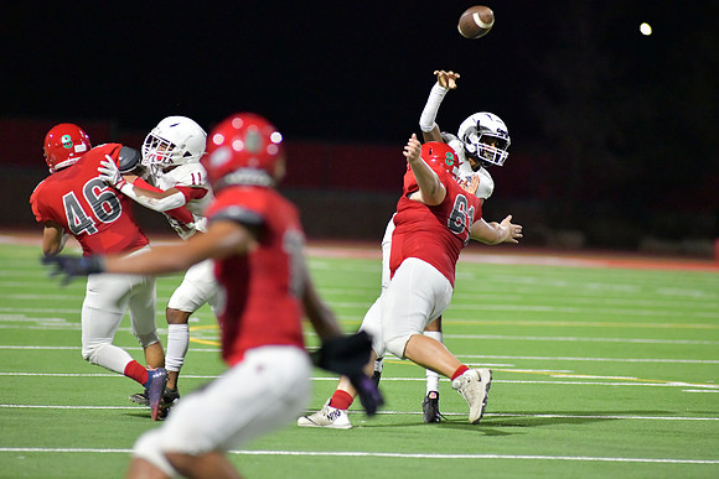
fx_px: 5993
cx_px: 360
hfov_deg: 6.9
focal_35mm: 300
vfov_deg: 4.6
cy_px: 240
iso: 10000
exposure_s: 1/1250
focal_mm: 300
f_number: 4
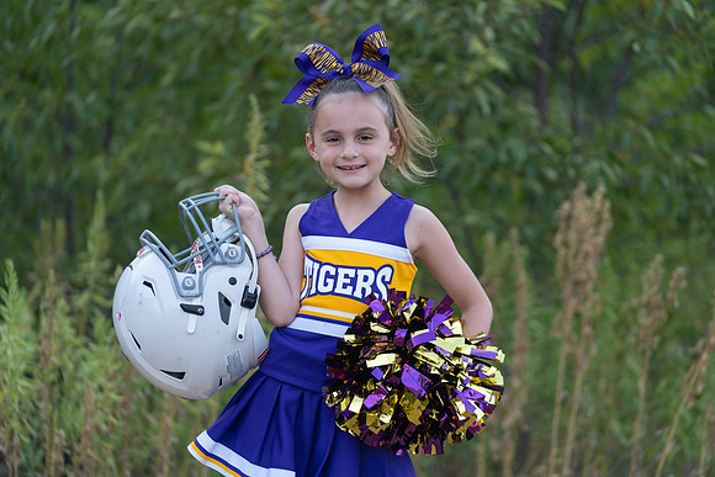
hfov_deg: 15.3
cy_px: 238
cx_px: 358
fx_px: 2662
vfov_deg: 10.2
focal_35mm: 134
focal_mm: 134
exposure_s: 1/320
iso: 200
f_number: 2.8
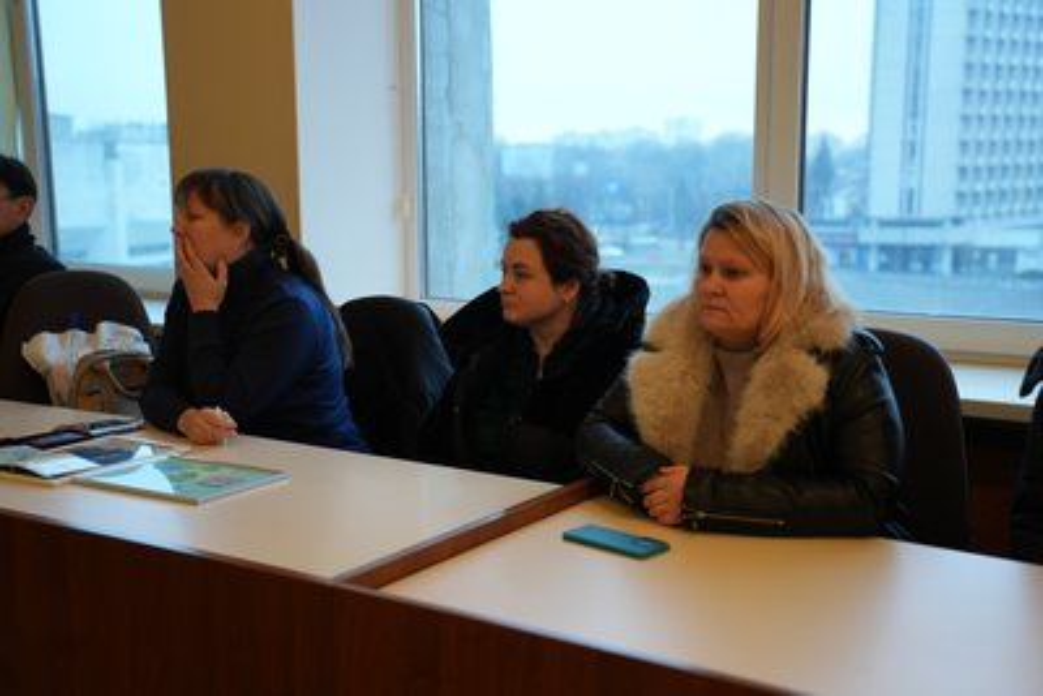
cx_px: 522
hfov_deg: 43.6
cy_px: 348
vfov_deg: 29.9
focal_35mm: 45
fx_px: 1304
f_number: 2.8
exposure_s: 1/250
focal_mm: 45
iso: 1600
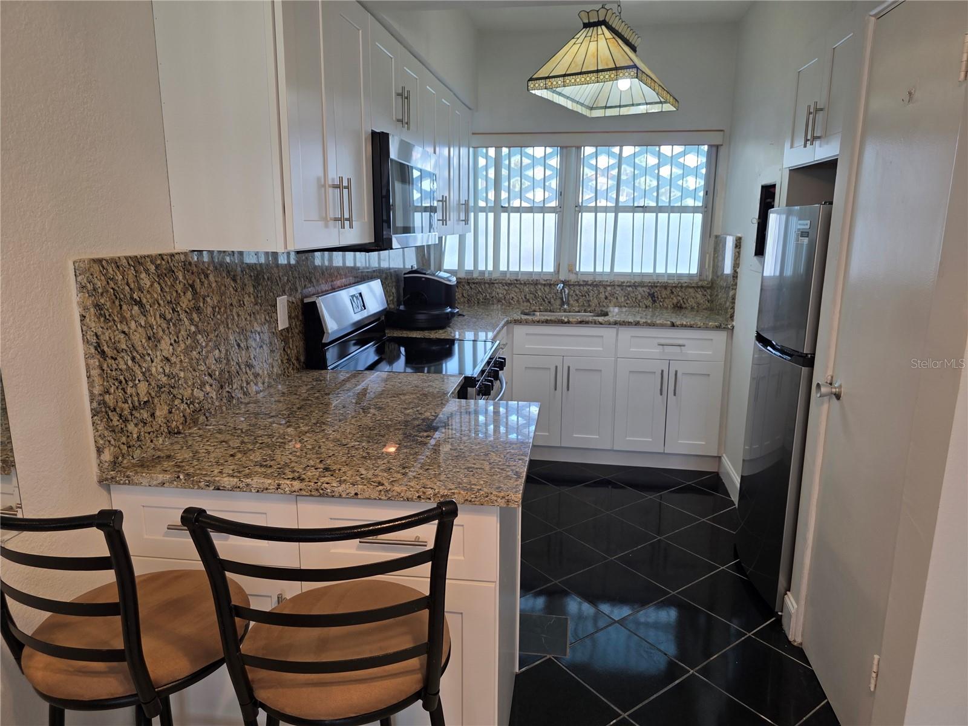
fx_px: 643
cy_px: 363
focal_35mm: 23
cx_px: 484
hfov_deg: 73.9
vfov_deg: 58.9
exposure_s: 1/120
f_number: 1.7
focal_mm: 6.3
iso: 80
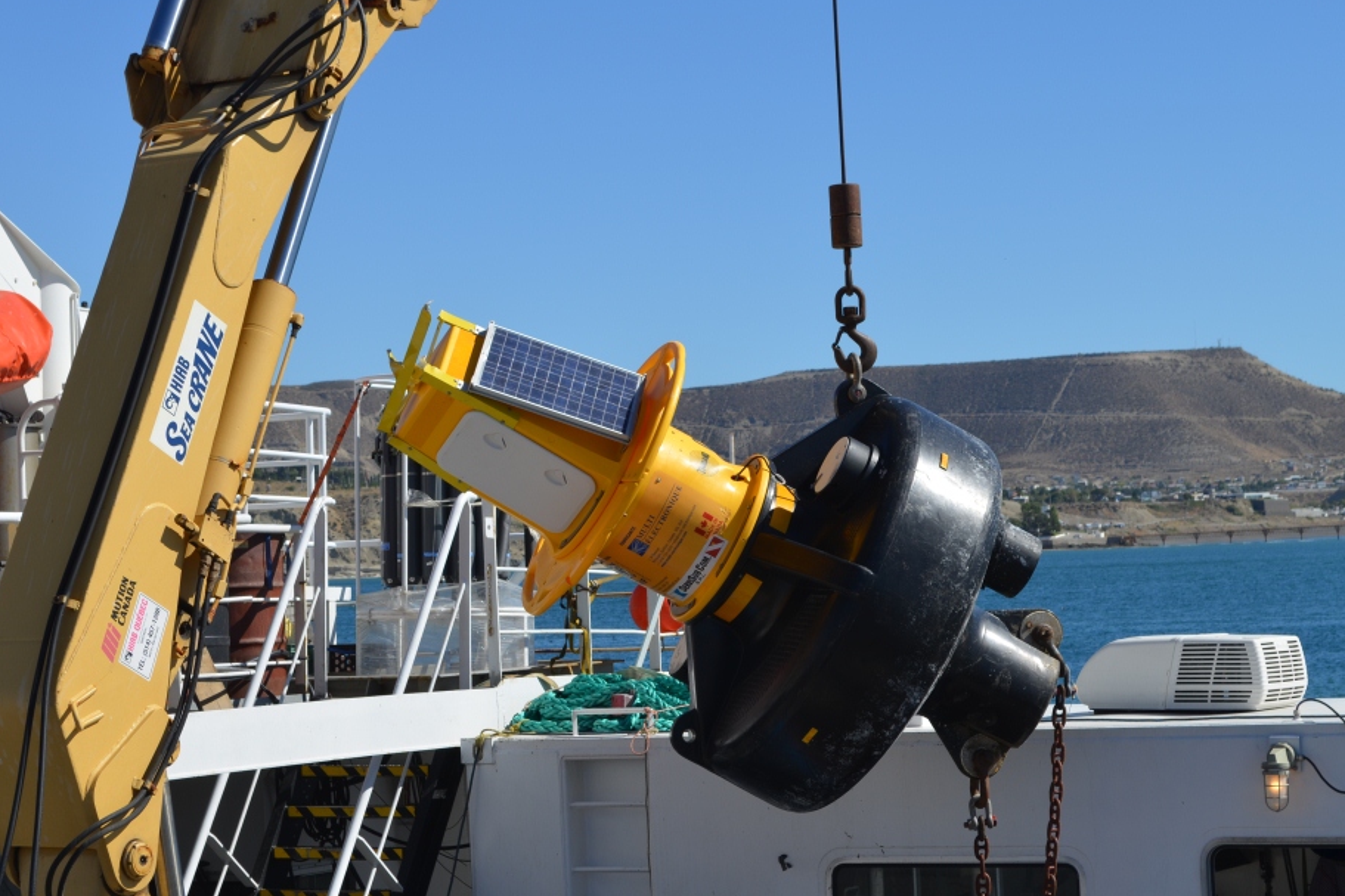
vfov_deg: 14.8
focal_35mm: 93
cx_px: 670
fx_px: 3457
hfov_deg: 22.0
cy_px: 484
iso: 100
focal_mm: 55
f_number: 9
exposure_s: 1/320
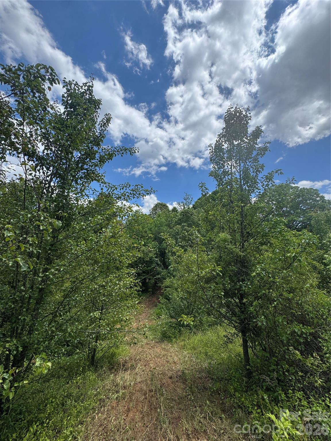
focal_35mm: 14
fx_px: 178
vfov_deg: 102.1
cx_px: 166
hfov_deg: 85.7
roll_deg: -2.9
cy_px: 220
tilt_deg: +15.1
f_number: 2.2
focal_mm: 2.22
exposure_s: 1/1672
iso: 50
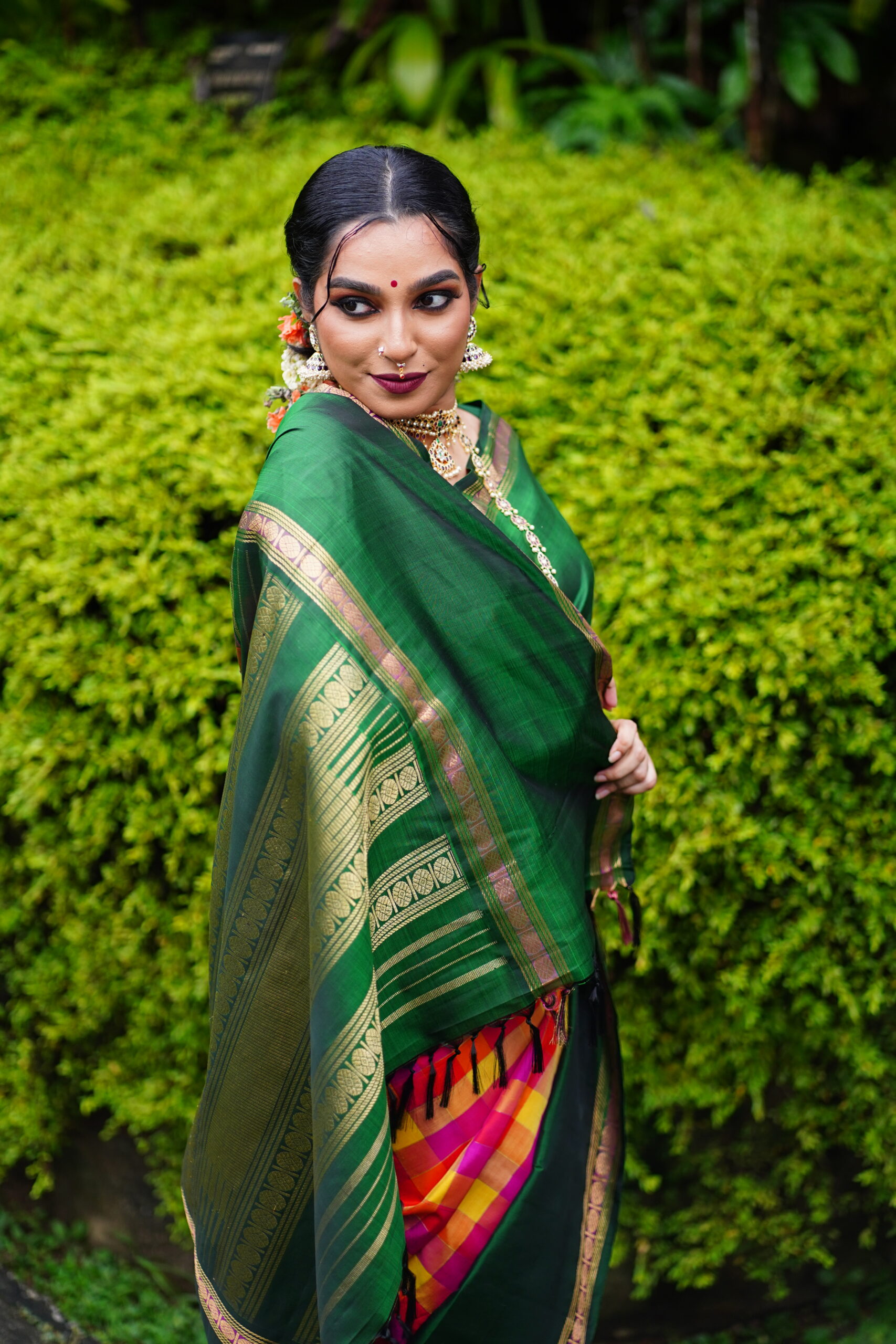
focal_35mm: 85
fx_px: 3173
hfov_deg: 16.1
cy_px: 672
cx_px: 448
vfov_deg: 23.9
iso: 640
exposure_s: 1/640
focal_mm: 85
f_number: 2
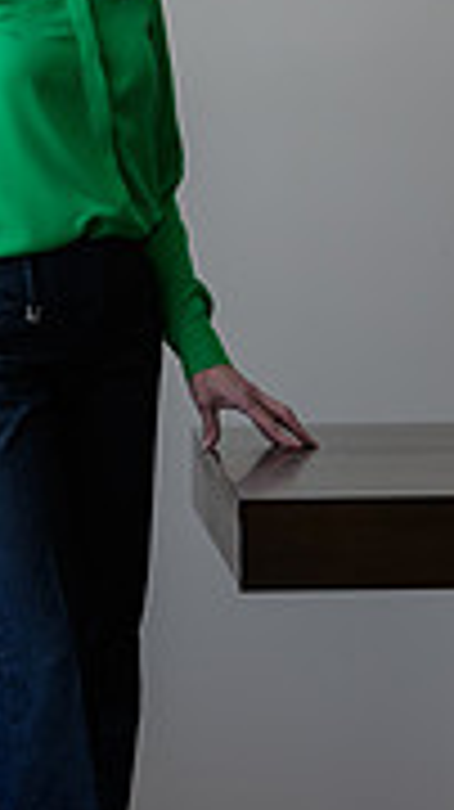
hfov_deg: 3.9
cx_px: 22
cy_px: 261
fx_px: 6733
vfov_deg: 6.9
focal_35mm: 314
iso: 1000
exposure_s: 1/125
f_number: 3.2
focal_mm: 120
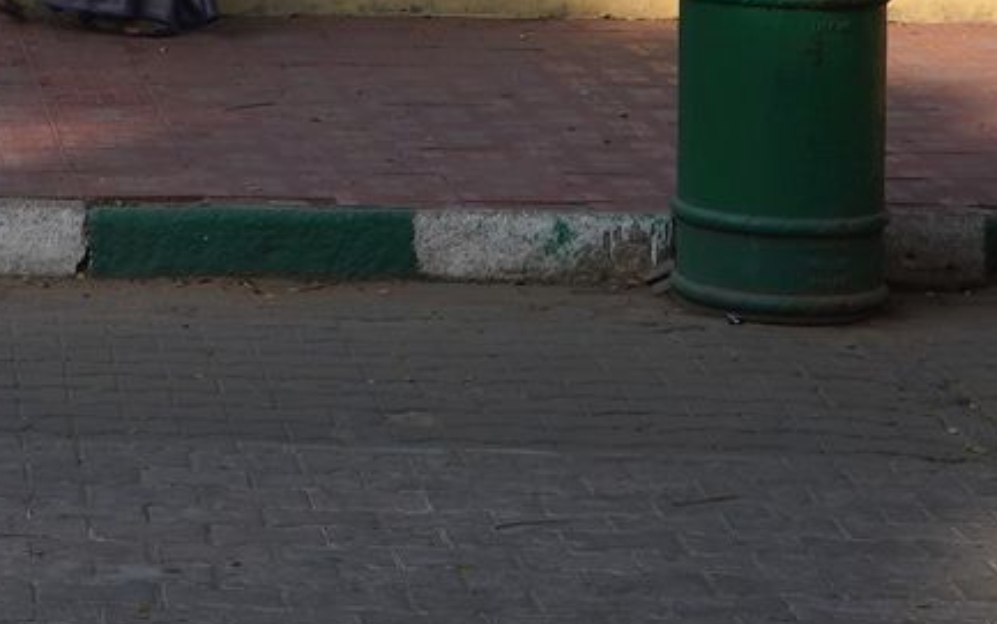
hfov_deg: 17.7
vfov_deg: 10.6
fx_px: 3072
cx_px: -161
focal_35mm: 113
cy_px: -663
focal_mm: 24
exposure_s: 1/100
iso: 100
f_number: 14
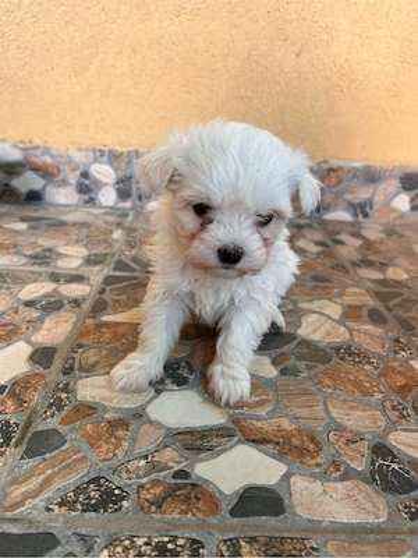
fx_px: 419
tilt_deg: -20.9
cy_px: 279
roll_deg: -5.0
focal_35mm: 26
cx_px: 209
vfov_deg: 67.3
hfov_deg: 53.1
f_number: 1.5
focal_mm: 5.7
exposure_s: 1/121
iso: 64
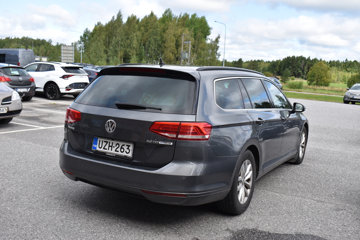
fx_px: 360
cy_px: 120
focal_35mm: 36
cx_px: 180
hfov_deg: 53.1
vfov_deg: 36.9
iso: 200
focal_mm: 24
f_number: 8
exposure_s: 1/350
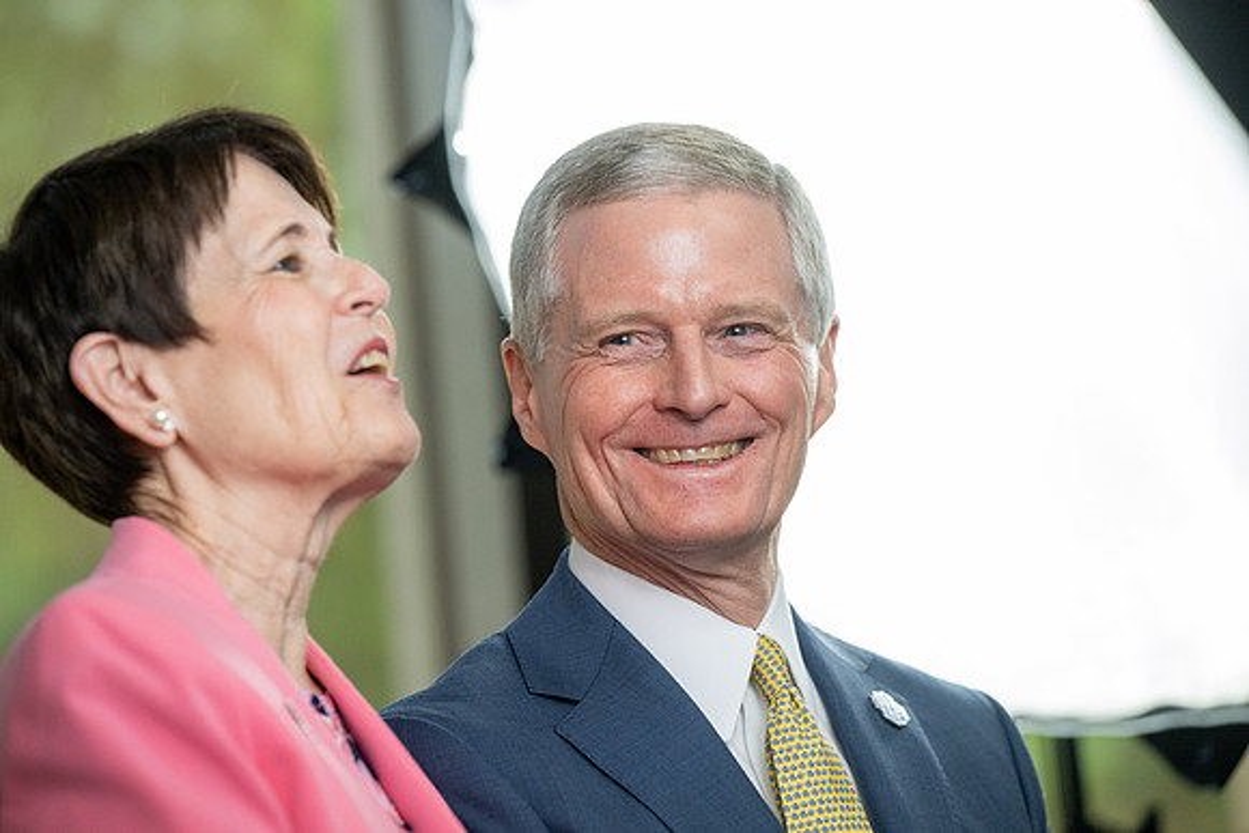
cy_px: 416
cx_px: 624
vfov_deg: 6.9
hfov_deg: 10.3
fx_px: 6940
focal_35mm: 200
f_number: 4
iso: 2500
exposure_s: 1/400
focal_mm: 200
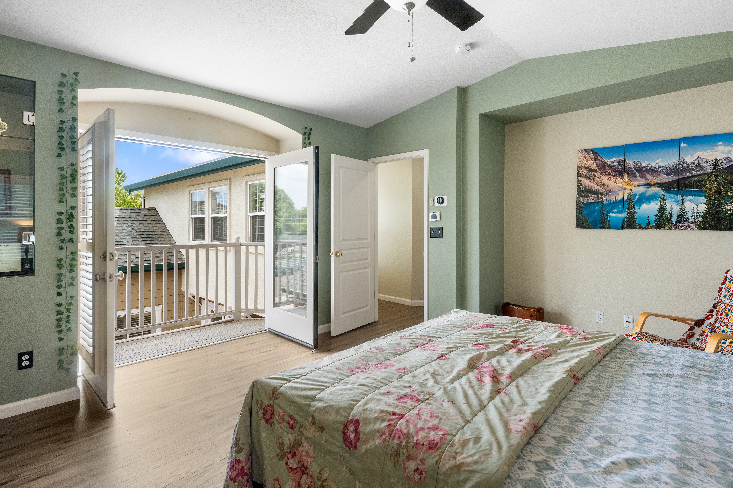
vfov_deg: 67.4
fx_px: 366
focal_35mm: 18
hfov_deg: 90.0
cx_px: 366
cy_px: 244
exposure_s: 1/30
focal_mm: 18
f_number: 9
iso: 400
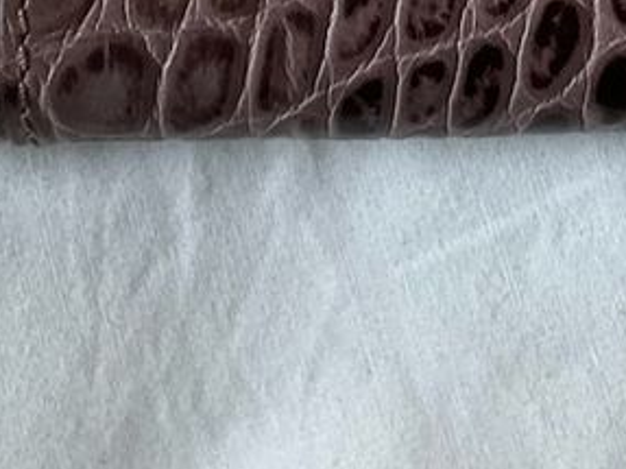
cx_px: 412
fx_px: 1826
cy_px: -301
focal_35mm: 101
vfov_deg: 13.5
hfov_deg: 19.4
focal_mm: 3
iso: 80
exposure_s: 1/60
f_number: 1.8
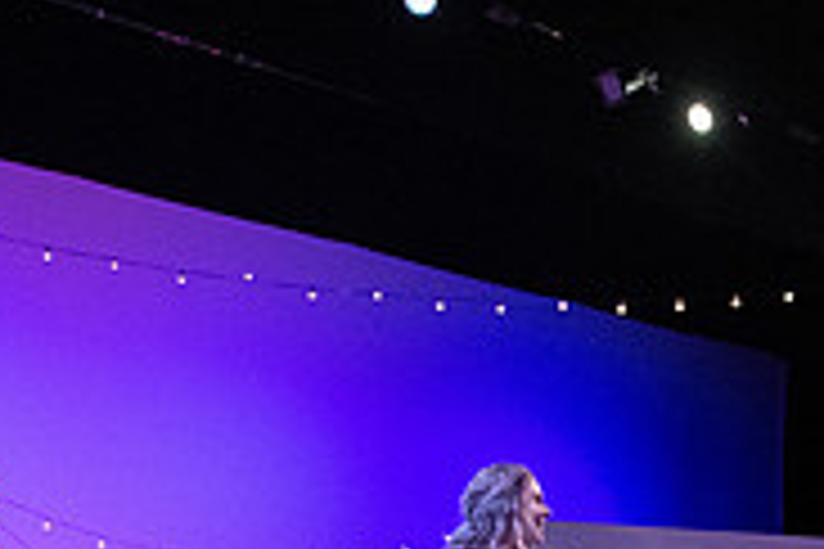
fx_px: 1739
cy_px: 821
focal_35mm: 76
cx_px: 810
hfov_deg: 25.4
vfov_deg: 16.4
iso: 6400
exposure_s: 1/250
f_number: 2.8
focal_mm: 24
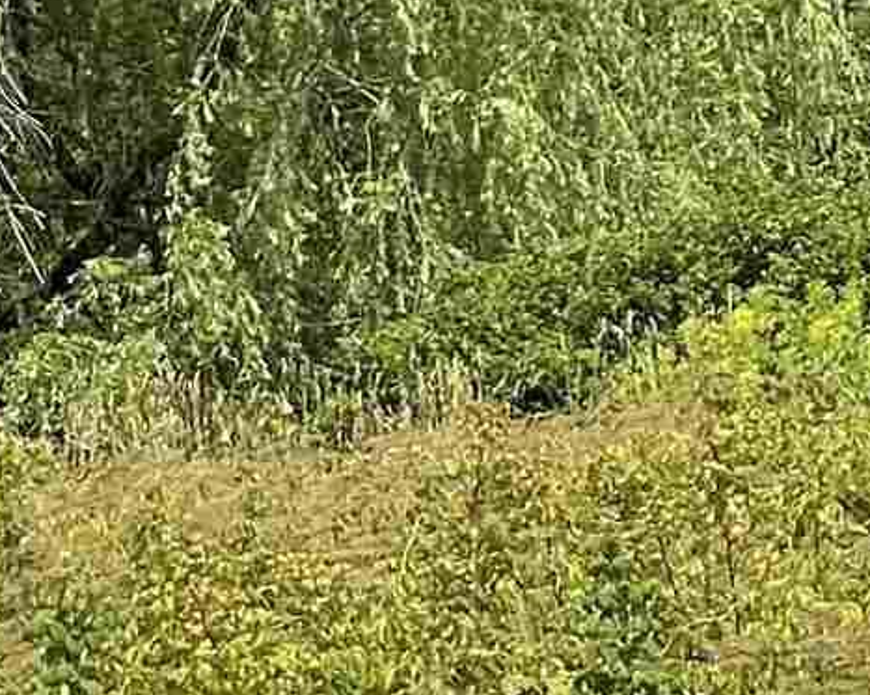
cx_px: 1464
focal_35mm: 334
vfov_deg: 4.6
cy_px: -581
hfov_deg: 5.7
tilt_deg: +8.2
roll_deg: +3.3
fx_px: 8595
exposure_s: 1/1776
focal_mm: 6
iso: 25
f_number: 2
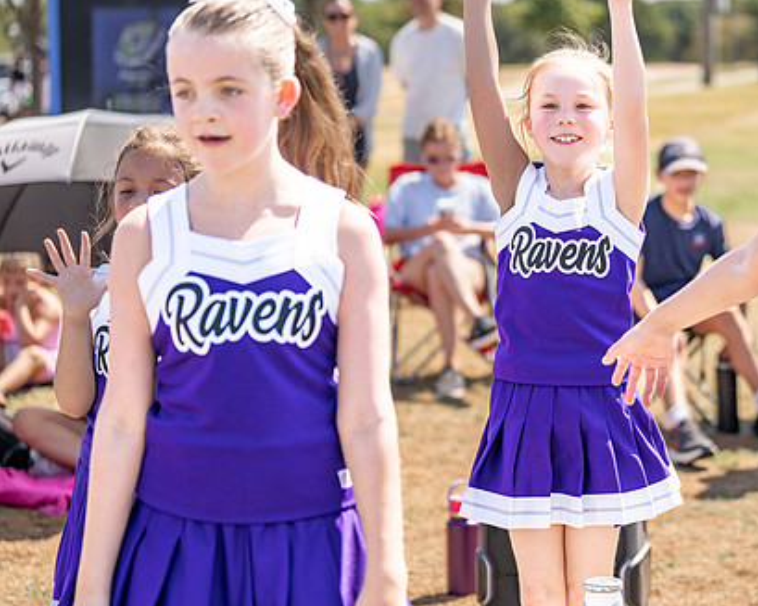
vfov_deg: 14.9
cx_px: 545
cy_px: 286
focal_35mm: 103
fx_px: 2310
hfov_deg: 18.5
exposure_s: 1/1600
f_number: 2.8
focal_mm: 70
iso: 160
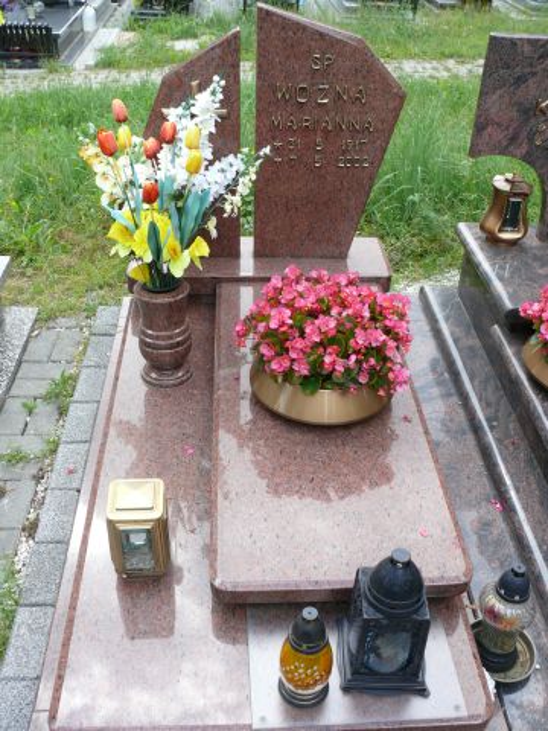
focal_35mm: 35
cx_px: 274
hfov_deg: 40.7
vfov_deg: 52.6
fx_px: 739
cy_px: 366
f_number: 4
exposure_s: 1/100
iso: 100
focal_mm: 7.4
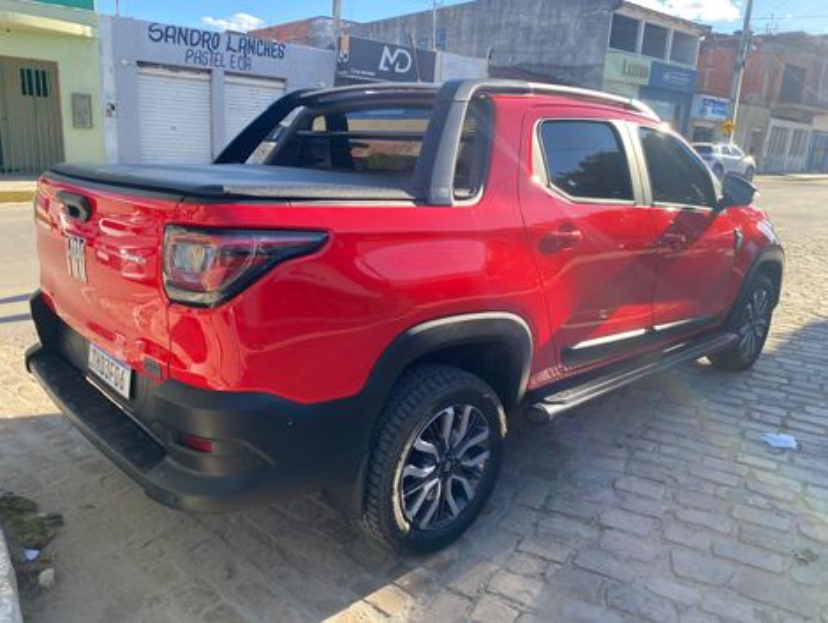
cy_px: 312
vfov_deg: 53.2
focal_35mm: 26
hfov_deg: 67.2
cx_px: 414
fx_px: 623
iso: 32
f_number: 1.8
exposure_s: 1/552
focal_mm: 4.25
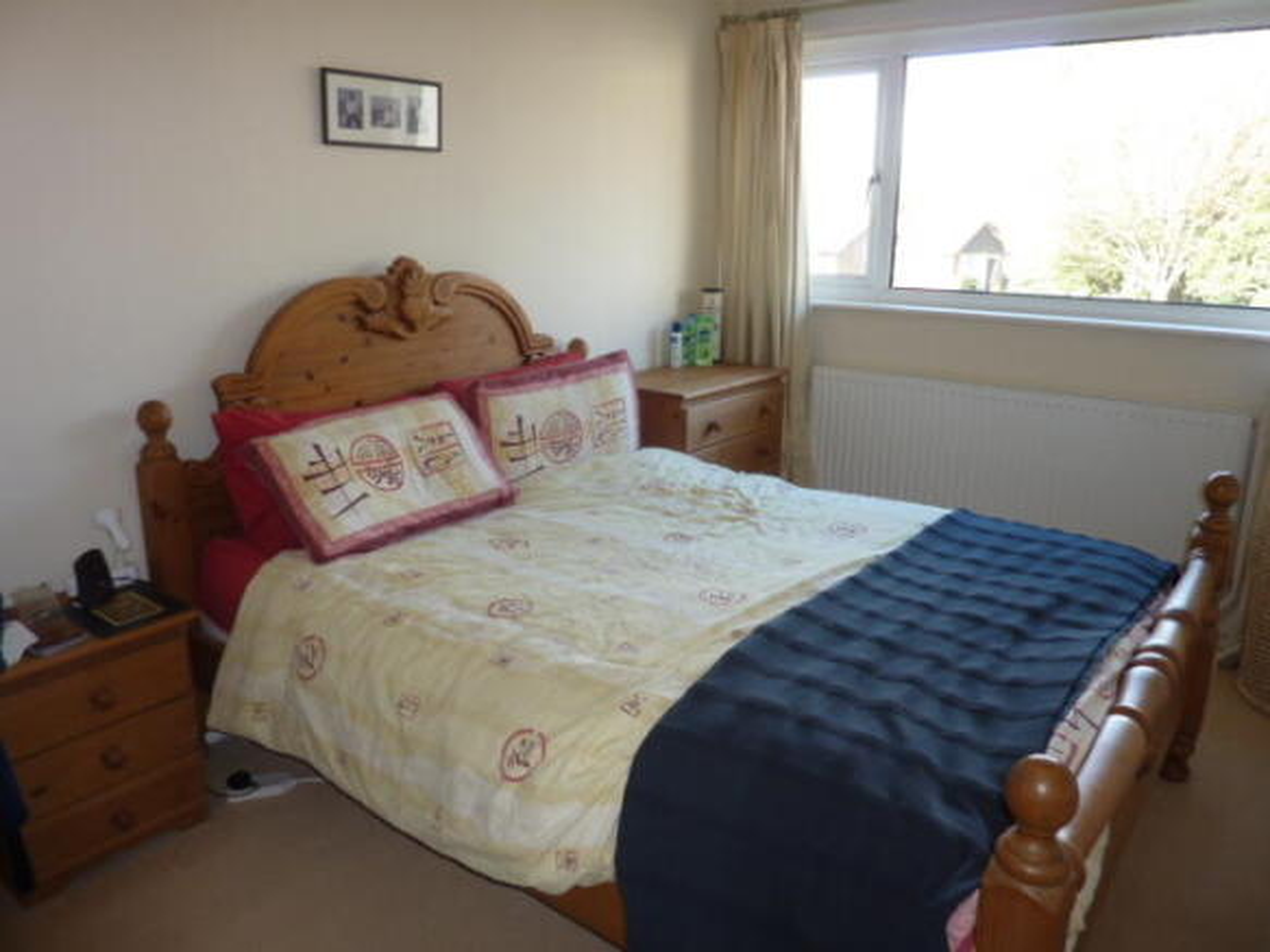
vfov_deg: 54.9
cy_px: 476
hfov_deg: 69.4
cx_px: 635
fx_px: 917
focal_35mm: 25
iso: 100
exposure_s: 1/30
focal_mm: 4.1
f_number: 3.3
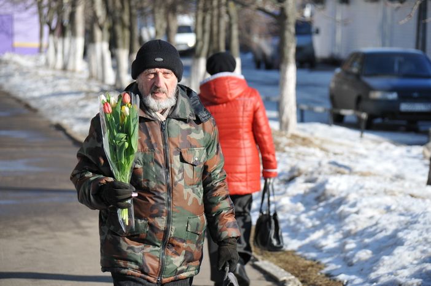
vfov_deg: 6.8
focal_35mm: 202
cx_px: 216
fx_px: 2421
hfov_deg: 10.2
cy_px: 143
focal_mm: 135
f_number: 5.6
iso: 200
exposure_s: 1/500
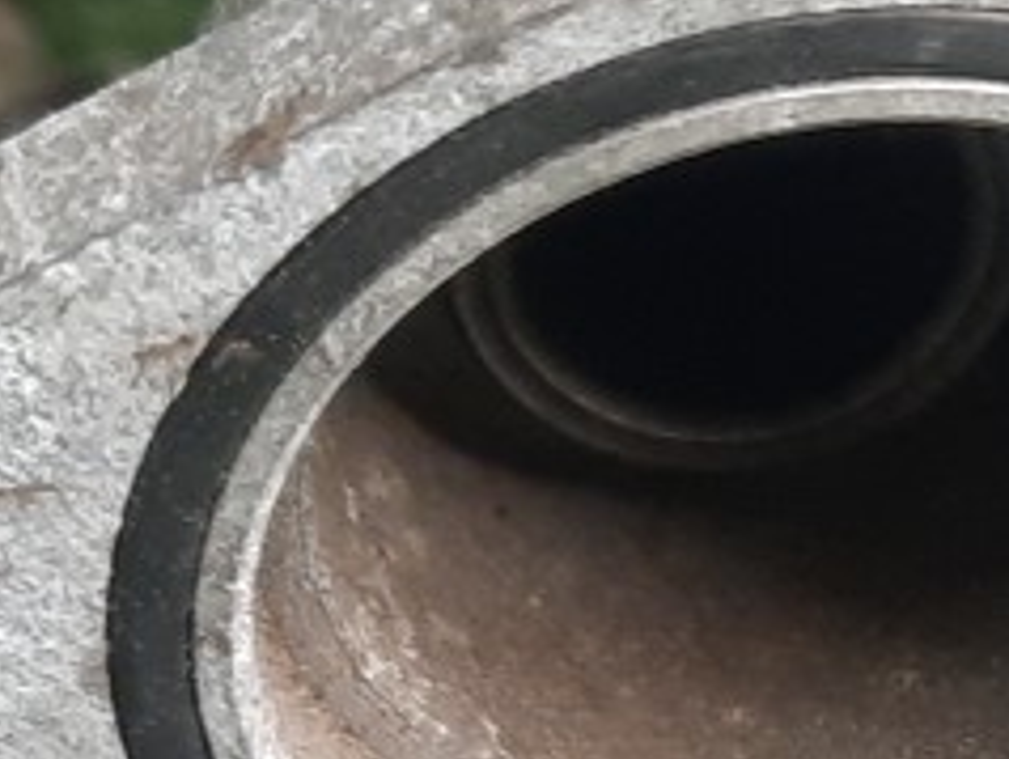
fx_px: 4406
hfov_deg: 12.9
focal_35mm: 151
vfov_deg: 9.6
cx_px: 1060
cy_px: 1047
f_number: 2
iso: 230
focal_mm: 4.6
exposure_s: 1/50
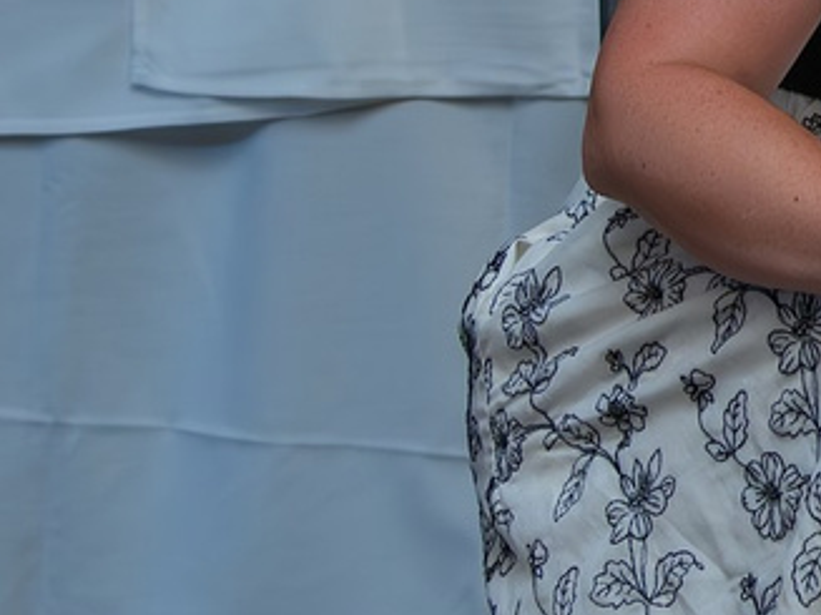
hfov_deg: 7.0
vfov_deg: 5.8
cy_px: -167
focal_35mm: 256
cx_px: 2430
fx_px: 6069
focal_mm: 34
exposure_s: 1/125
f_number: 3.5
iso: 1000
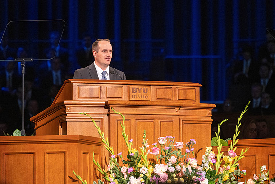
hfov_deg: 8.6
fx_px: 1823
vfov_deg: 5.8
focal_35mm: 239
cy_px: 94
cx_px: 139
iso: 2000
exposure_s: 1/250
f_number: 3.5
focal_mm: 200
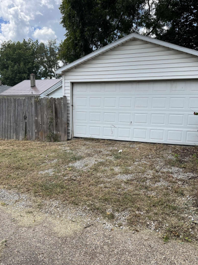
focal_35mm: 29
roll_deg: -1.9
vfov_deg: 61.6
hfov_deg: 48.2
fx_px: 221
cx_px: 106
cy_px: 144
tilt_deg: -8.9
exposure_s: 1/1575
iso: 50
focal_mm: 5.7
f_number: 1.5
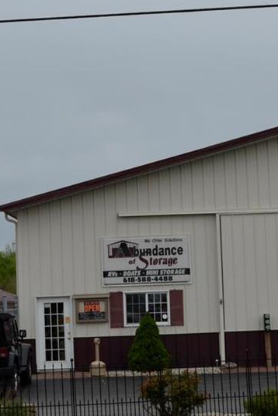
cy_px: 143
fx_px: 1239
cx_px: 172
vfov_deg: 19.0
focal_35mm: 107
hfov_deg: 12.8
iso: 400
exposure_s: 1/320
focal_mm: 24
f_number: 9
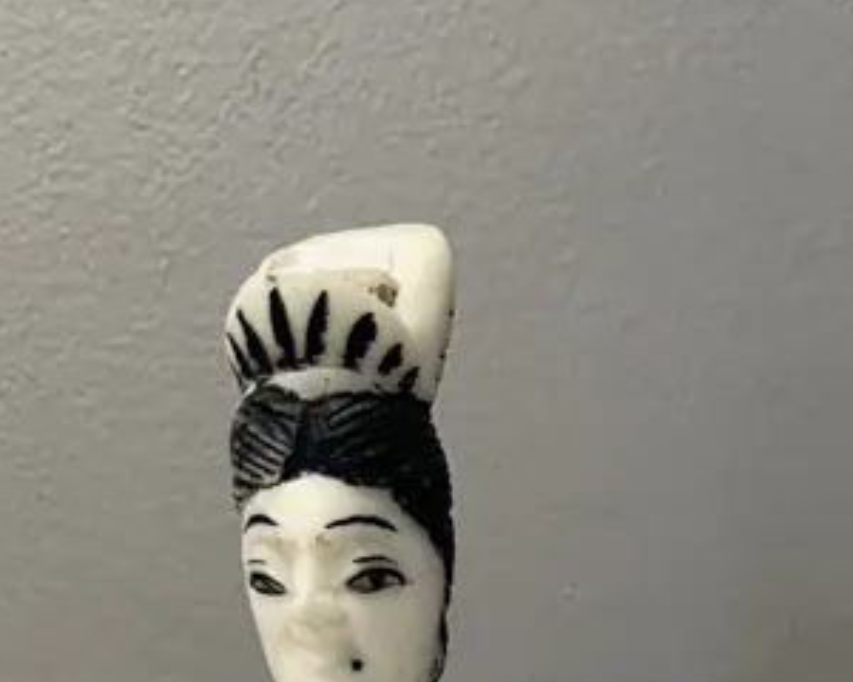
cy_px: 1401
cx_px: 762
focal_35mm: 80
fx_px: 2020
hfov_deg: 23.3
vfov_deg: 15.2
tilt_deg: -11.6
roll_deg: -1.2
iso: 125
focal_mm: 6.86
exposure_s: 1/100
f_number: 1.78
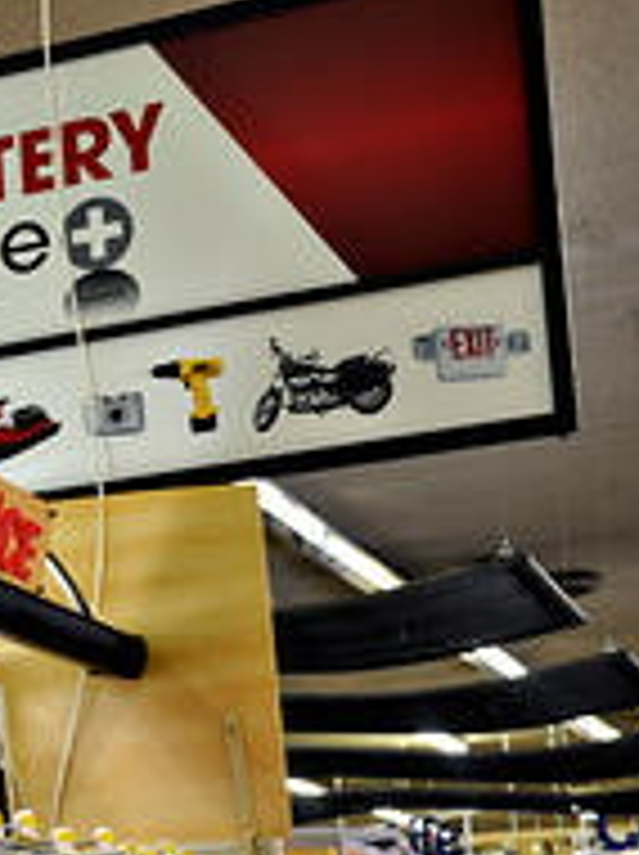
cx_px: -378
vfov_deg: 19.5
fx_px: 2467
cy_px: 652
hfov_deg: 13.7
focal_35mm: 100
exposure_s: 1/30
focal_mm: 28
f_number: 5.6
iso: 320
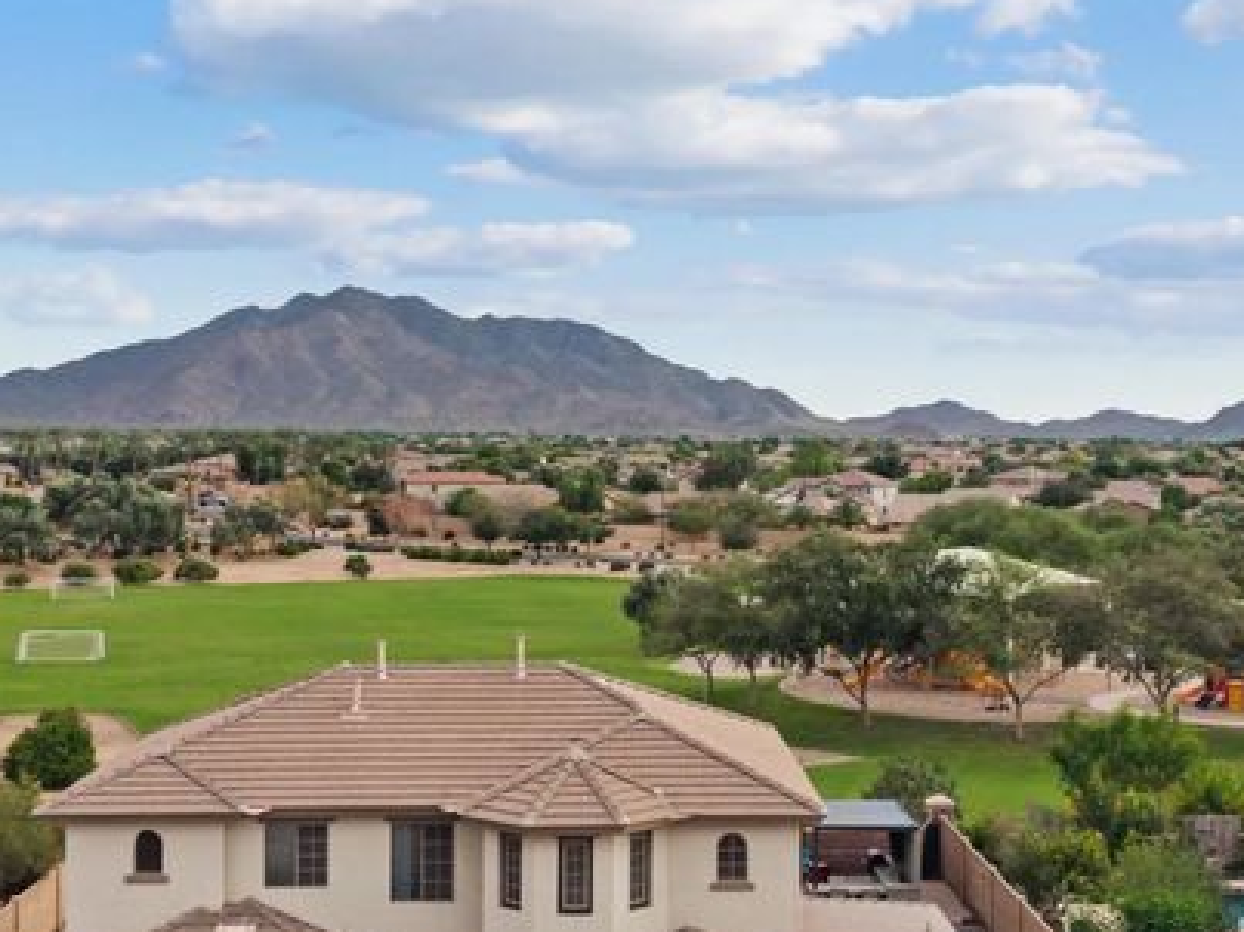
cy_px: 435
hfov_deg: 31.7
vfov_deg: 24.0
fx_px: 2192
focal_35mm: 61
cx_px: 679
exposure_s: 1/1000
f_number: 1.8
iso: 200
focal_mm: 8.67
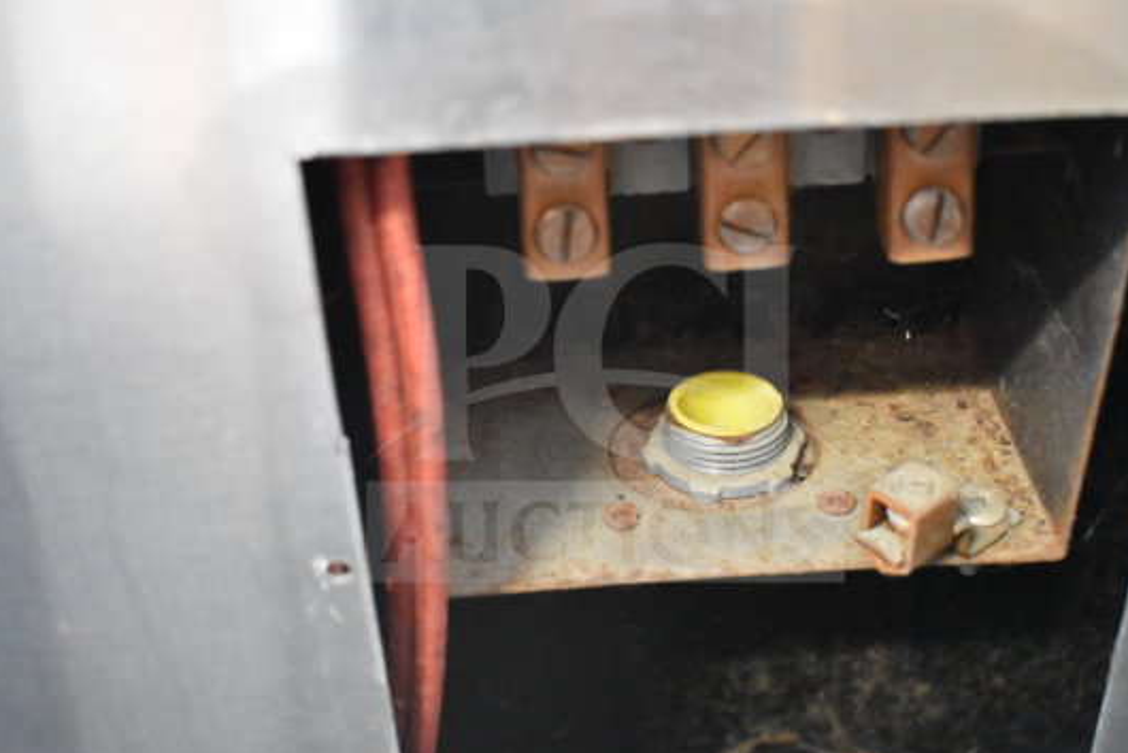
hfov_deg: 42.2
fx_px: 1460
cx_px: 604
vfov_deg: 28.9
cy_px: 414
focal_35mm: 47
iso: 8000
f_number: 4
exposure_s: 1/40
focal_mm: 27
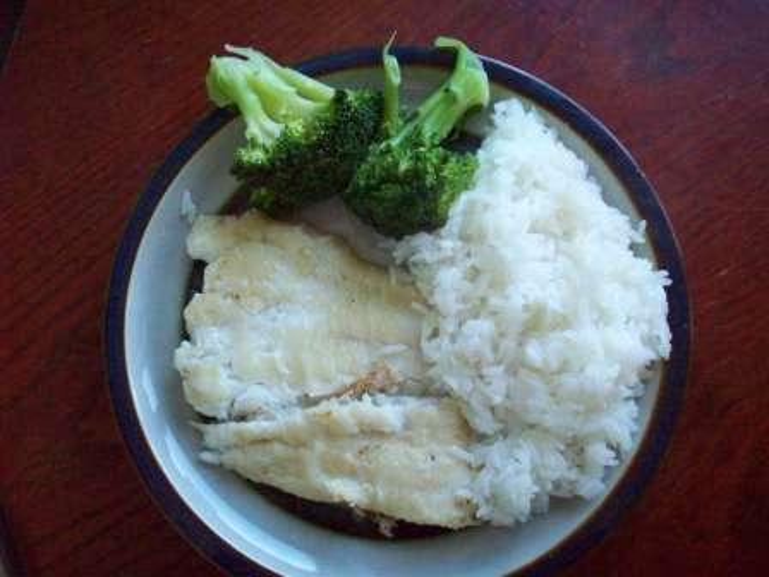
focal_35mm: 37
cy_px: 288
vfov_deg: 38.7
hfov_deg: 50.1
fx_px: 822
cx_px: 384
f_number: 2.8
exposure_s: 1/128
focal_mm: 6.2
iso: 522
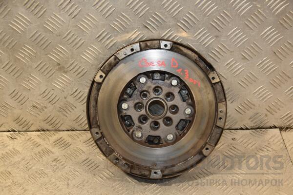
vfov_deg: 22.6
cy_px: 98
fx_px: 488
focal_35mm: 60
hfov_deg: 33.4
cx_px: 146
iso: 800
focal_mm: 40
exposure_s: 1/160
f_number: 4.8
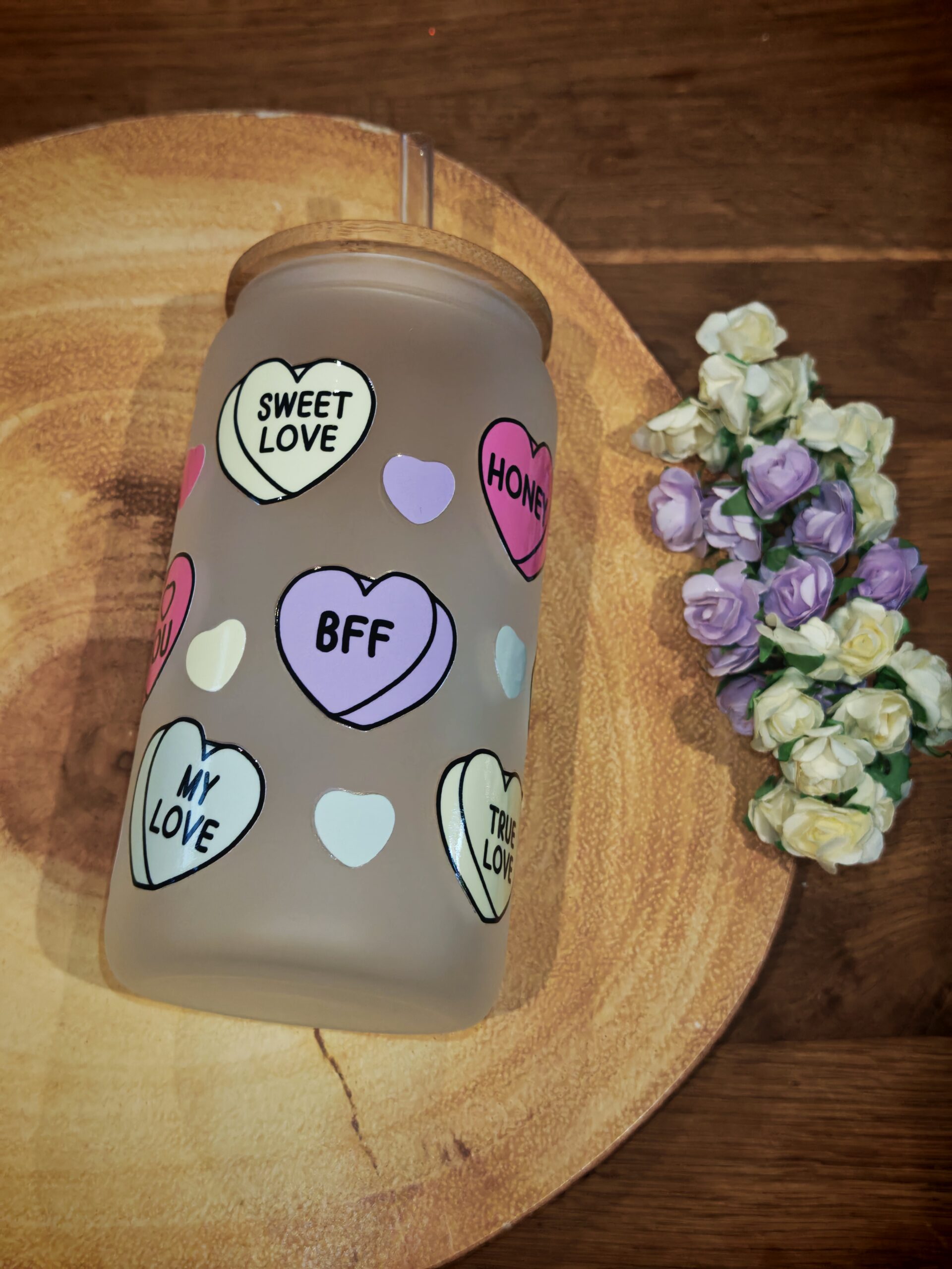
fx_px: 1760
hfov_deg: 30.3
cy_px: 634
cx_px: 476
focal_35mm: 48
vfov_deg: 39.7
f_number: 2
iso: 160
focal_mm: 6.83
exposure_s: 1/100
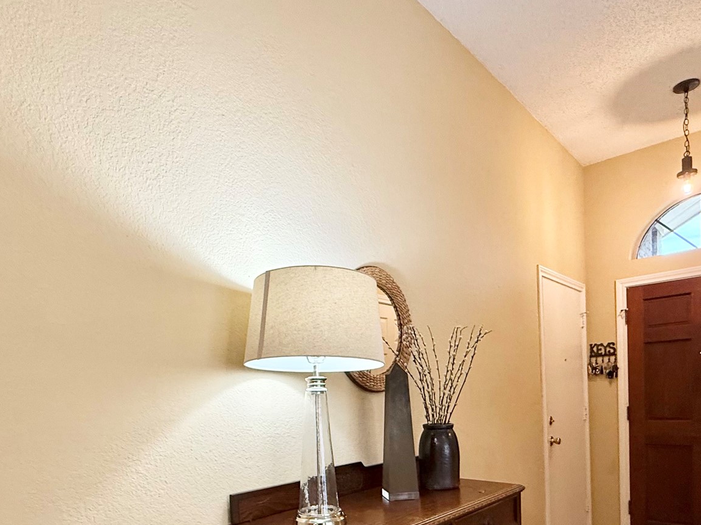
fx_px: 506
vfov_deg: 51.6
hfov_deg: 69.4
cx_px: 341
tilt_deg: -1.0
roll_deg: +1.8
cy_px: 416
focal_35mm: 25
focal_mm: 2.22
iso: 250
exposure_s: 1/120
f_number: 2.2
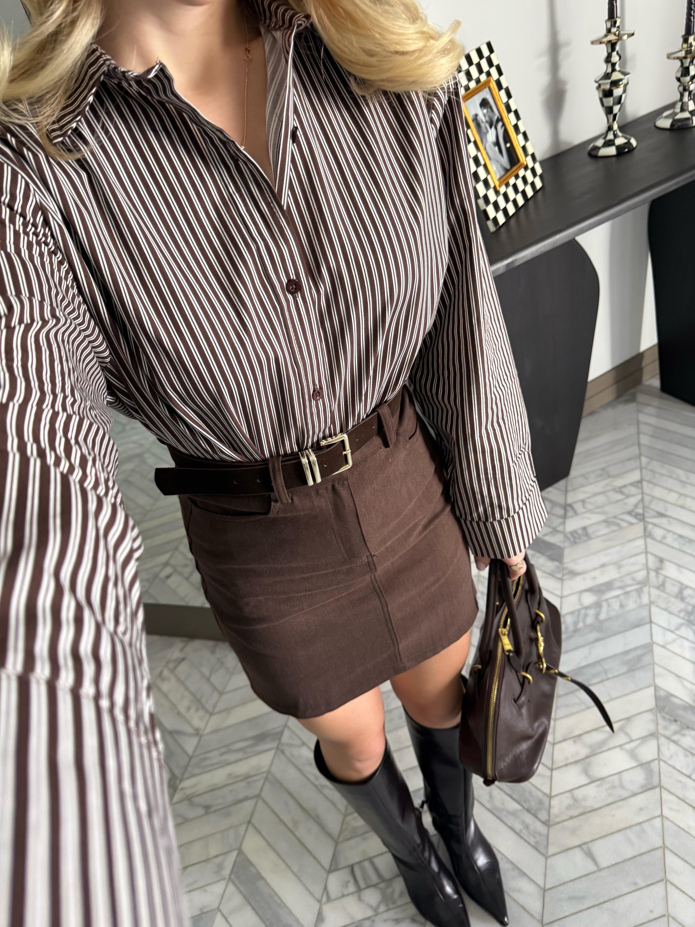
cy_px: 464
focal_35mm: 24
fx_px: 642
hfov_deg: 56.8
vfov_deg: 71.6
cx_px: 348
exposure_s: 1/70
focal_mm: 6.76
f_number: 1.78
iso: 200
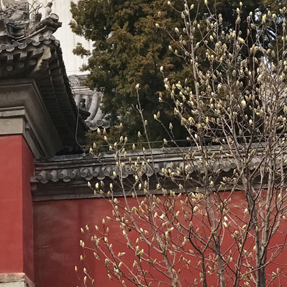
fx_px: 750
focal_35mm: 80
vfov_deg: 21.5
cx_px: 35
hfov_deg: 21.2
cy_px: 198
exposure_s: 1/1182
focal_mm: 3.99
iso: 20
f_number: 1.8
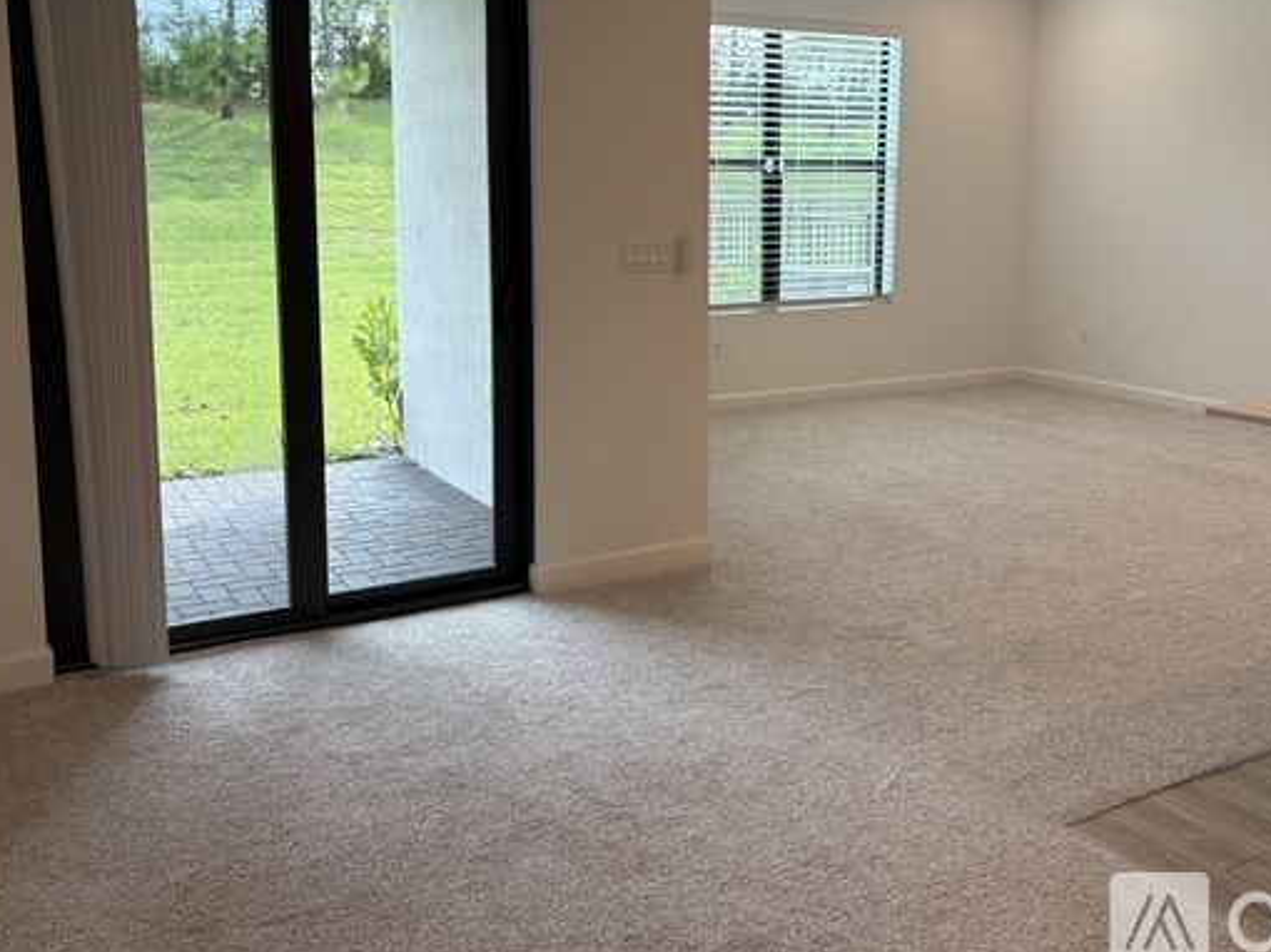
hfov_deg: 53.9
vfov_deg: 41.4
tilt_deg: -6.4
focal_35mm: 34
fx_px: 1248
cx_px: 682
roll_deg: -0.1
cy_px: 349
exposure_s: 1/146
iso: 40
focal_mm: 5.96
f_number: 1.6
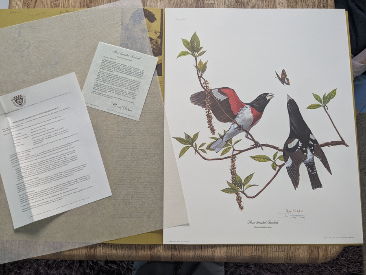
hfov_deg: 65.3
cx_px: 183
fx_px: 285
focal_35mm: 27
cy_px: 138
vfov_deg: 51.4
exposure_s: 1/60
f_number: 1.73
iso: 162
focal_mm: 4.38
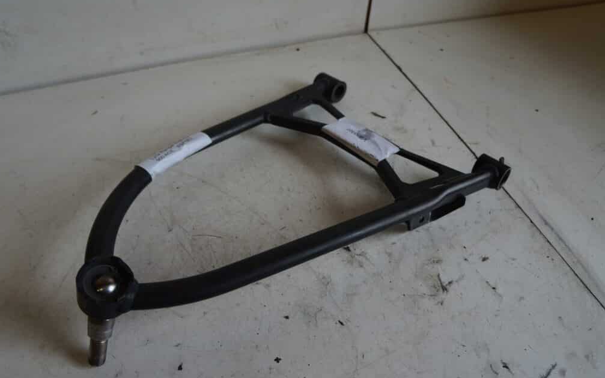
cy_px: 199
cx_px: 298
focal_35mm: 28
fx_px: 462
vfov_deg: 44.5
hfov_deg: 66.5
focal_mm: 18
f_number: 3.5
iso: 100
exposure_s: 1/80
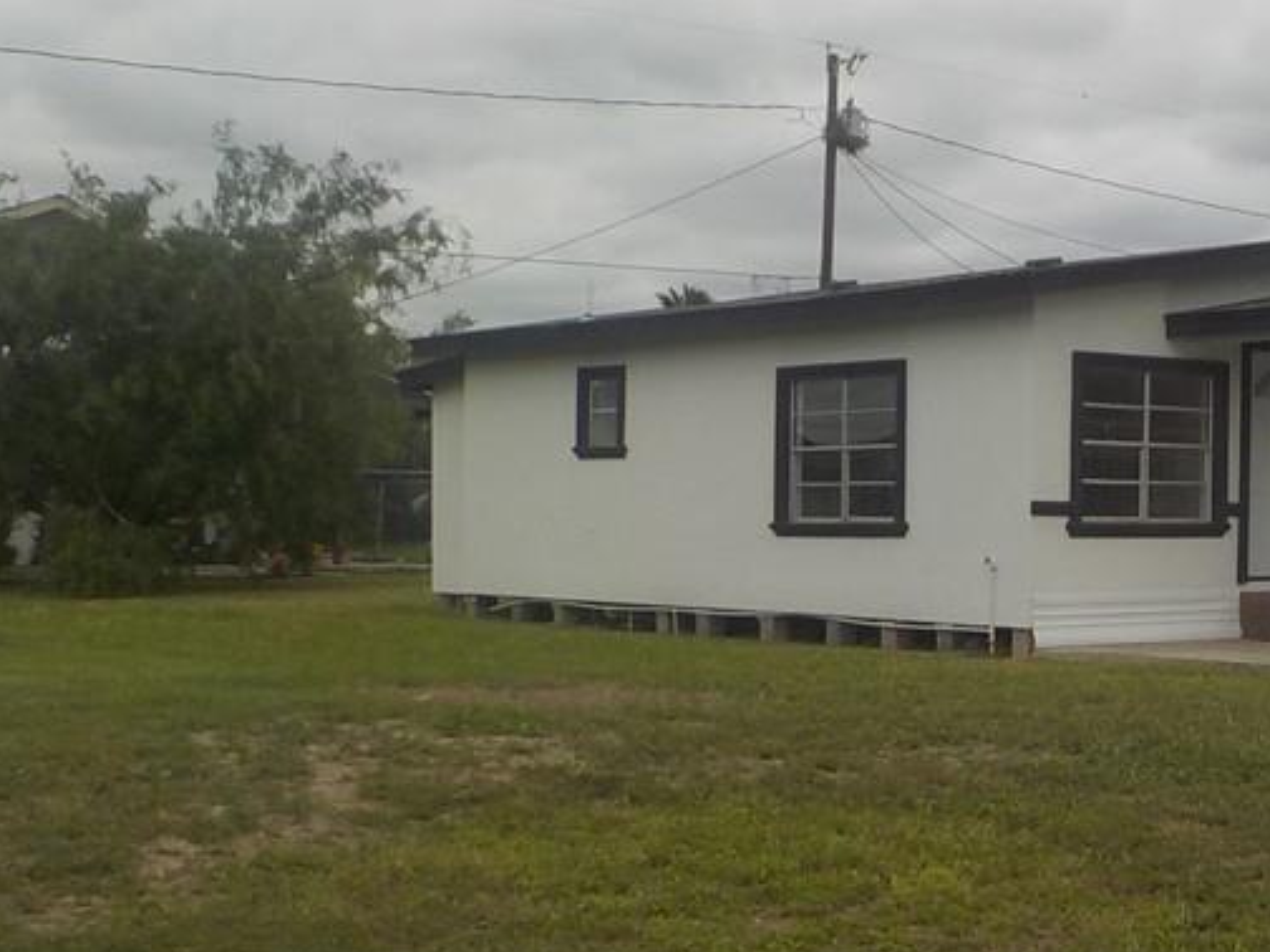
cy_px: 582
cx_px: 1159
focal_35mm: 61
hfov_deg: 30.2
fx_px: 2238
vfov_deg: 24.0
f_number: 3.3
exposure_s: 1/1600
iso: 125
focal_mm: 4.1
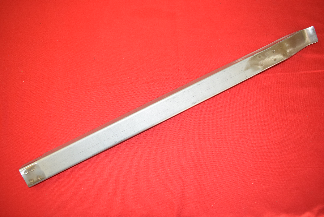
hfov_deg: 59.5
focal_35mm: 32
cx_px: 162
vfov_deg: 41.8
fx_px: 284
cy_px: 108
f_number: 5
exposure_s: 1/60
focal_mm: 21
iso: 800
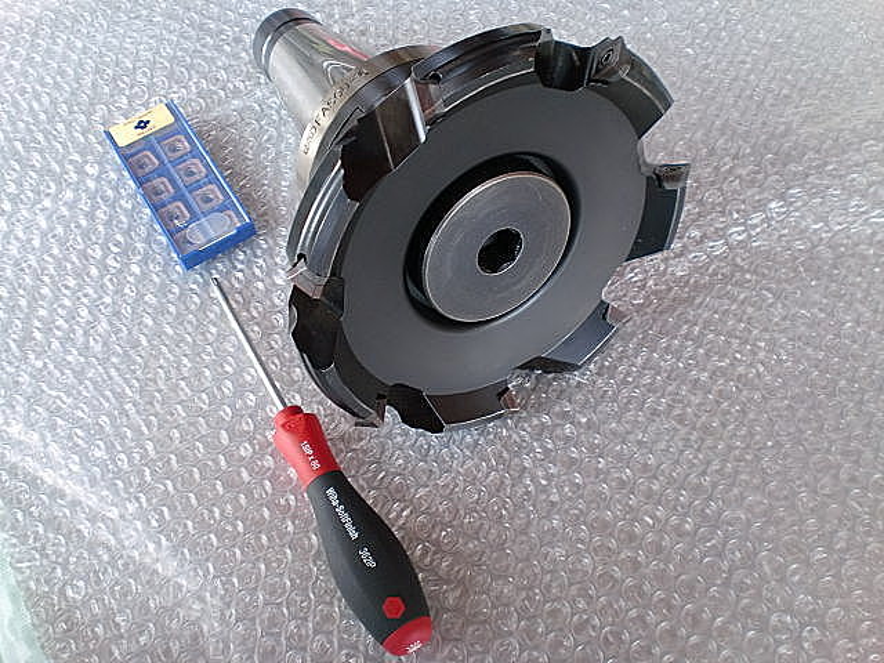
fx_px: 894
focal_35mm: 35
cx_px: 442
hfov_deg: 52.6
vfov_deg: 40.7
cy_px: 332
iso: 100
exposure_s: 1/60
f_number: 3.1
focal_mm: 6.3
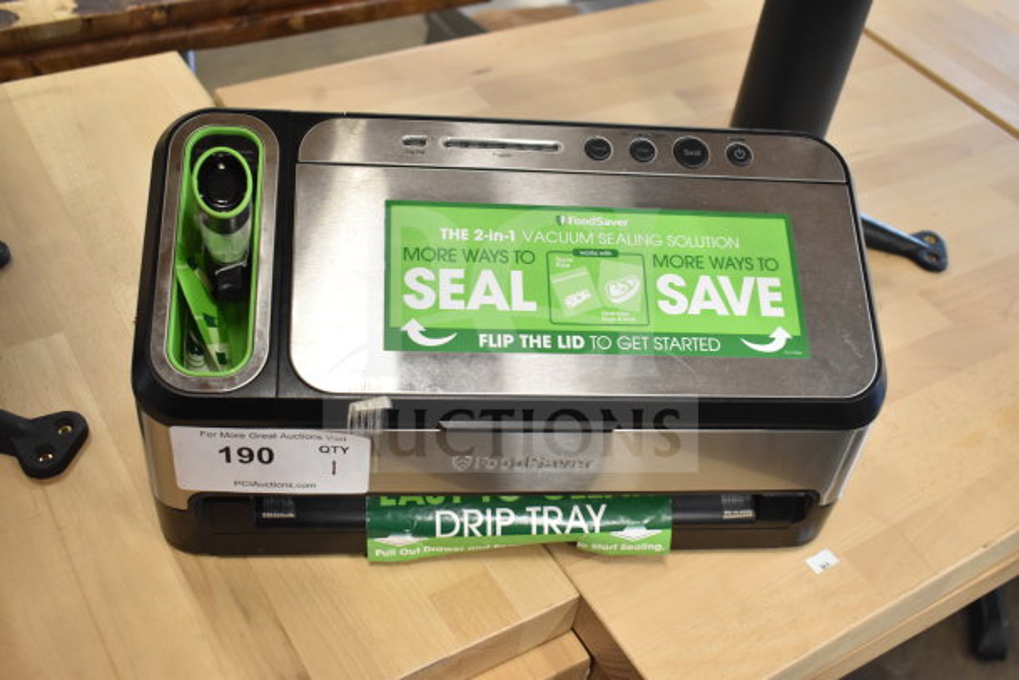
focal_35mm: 39
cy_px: 340
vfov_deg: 34.2
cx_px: 510
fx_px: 1104
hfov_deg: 49.5
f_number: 4
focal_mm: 26
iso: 1250
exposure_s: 1/40
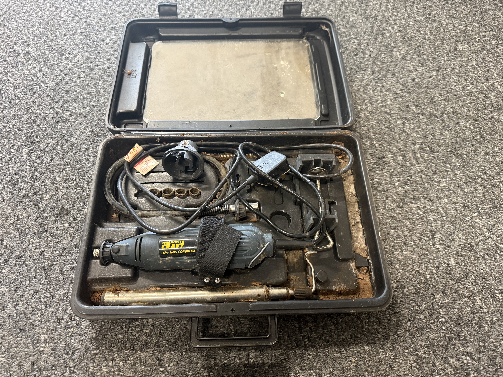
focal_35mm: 24
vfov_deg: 56.8
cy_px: 188
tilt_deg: -62.6
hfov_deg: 71.6
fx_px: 349
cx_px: 252
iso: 500
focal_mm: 6.76
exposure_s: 1/50
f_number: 1.78
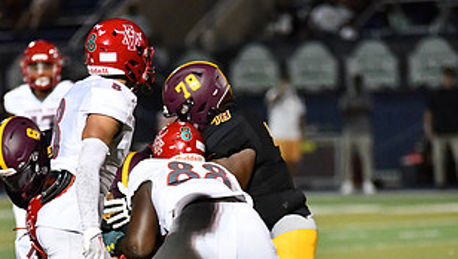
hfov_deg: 5.5
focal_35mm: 394
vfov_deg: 3.1
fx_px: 4790
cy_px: 272
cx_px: 196
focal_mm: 200
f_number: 2.8
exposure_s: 1/3200
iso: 11400
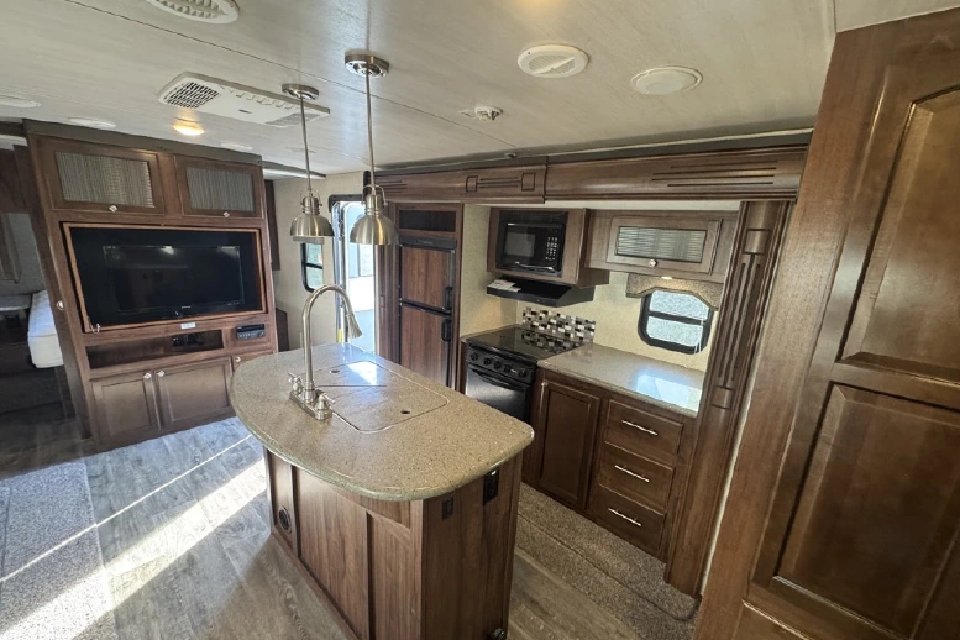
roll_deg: -0.5
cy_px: 331
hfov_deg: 100.4
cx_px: 493
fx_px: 400
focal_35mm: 15
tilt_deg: -14.0
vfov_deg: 77.3
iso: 320
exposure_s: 1/81
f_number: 2.2
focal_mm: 2.22
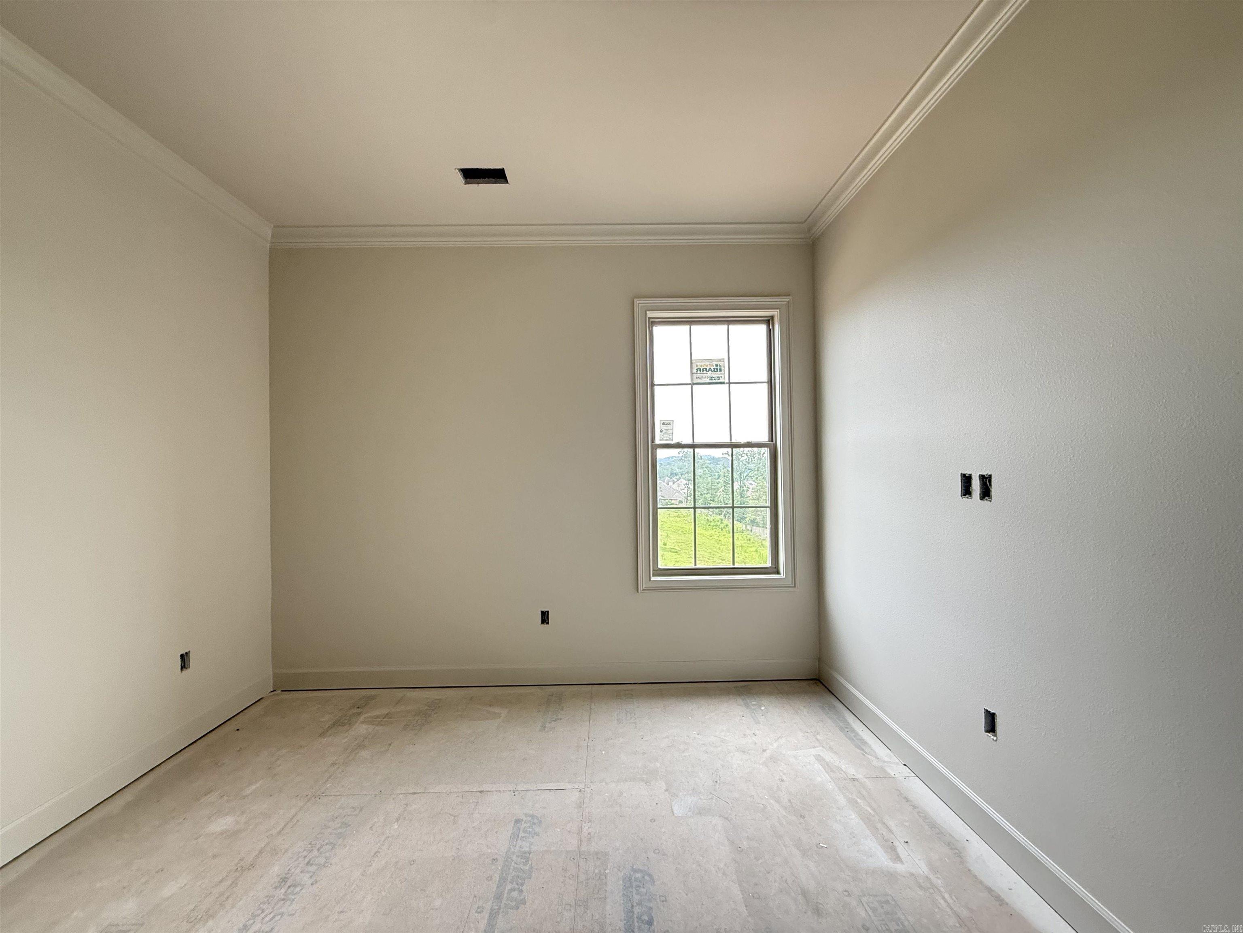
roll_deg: +0.6
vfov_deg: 85.7
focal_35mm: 14
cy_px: 466
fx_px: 503
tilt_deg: +0.5
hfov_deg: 102.1
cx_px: 622
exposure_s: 1/93
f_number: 2.2
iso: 320
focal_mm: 2.22
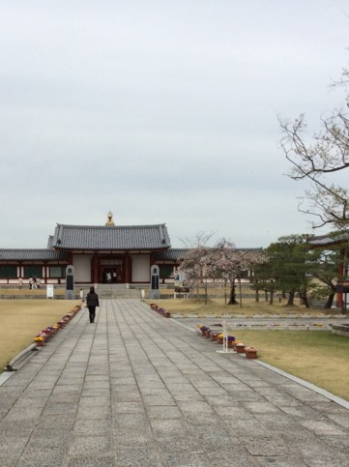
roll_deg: +1.1
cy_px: 331
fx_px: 714
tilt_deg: -5.4
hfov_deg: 27.4
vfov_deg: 35.7
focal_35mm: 53
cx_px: 136
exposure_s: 1/2288
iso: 32
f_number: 2.4
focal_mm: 3.3
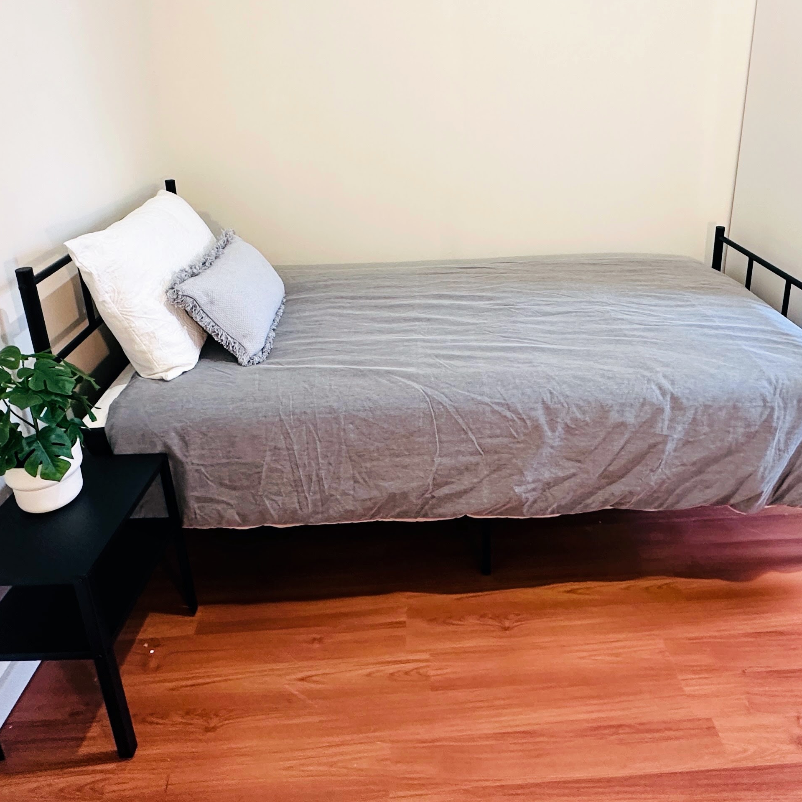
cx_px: 450
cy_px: 258
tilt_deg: -19.2
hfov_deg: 60.8
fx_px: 682
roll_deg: +1.4
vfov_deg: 59.3
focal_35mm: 26
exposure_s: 1/50
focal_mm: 2.22
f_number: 2.2
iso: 250
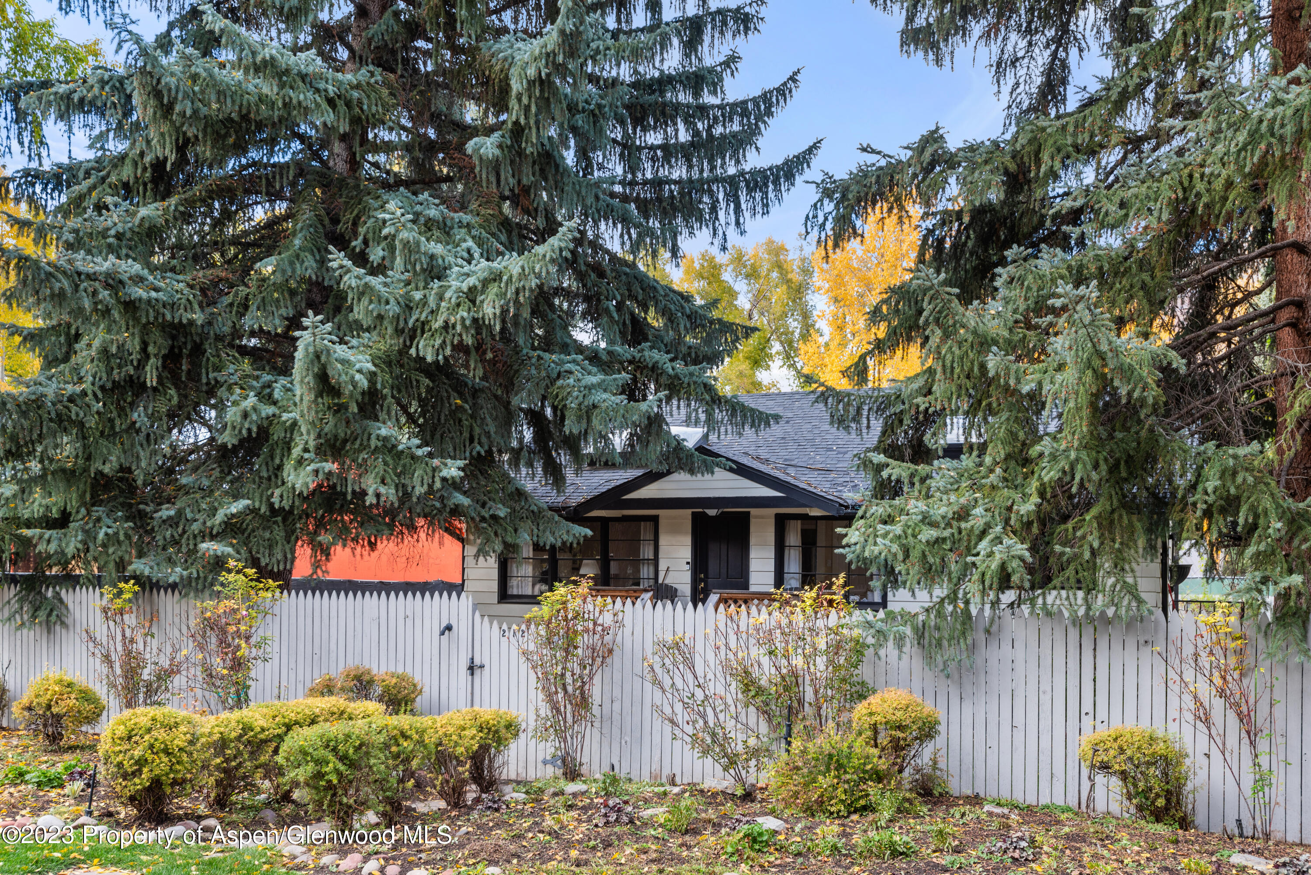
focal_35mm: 35
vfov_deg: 37.9
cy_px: 438
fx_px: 1275
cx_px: 656
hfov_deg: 54.4
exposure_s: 1/20
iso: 100
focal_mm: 35
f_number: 7.1
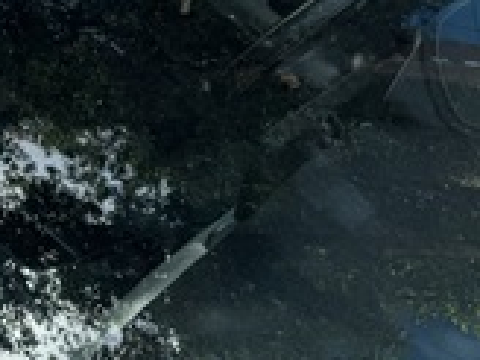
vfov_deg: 19.9
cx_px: -80
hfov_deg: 26.2
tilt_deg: -23.8
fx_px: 929
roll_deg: -0.4
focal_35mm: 67
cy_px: -127
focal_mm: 6.76
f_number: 1.78
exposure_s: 1/1818
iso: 80
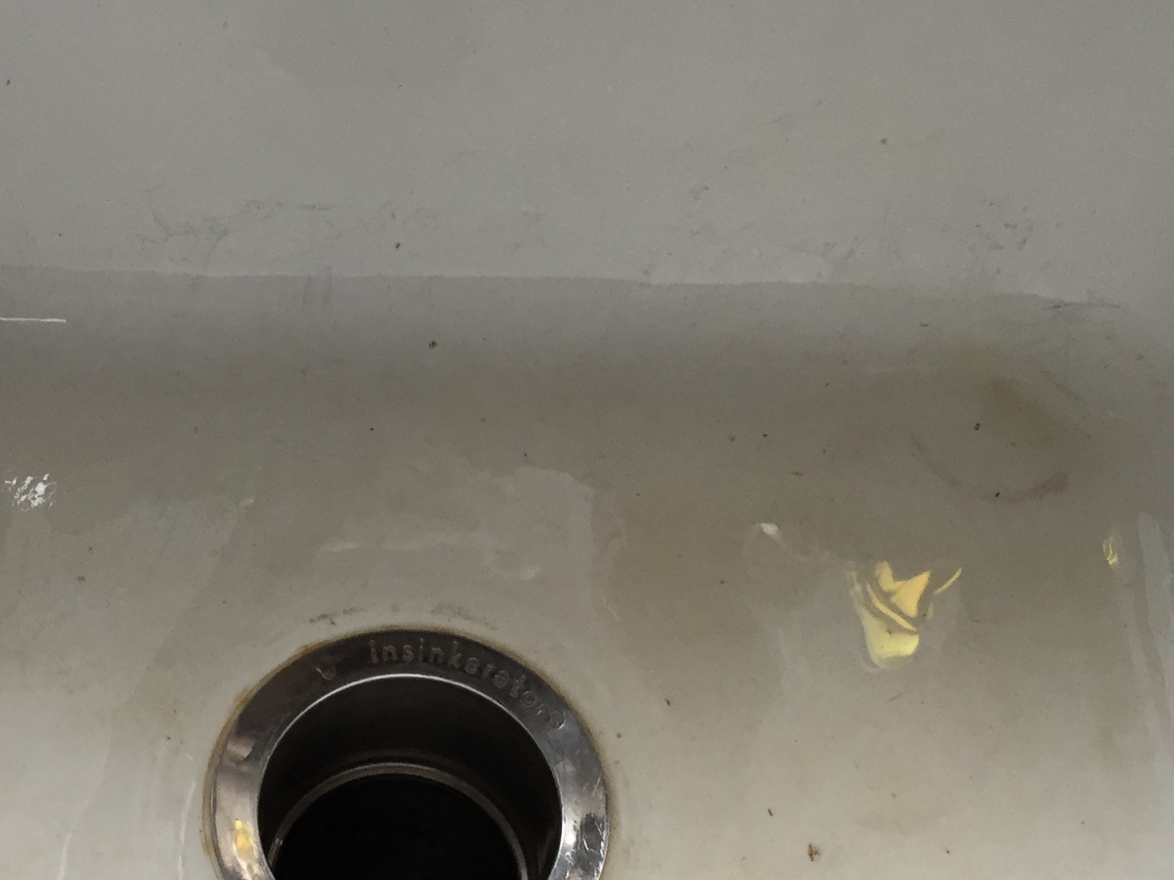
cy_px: 676
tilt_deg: -62.1
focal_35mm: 59
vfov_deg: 24.5
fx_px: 2001
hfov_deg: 32.3
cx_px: 336
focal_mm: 4.15
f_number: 2.2
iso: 32
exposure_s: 1/30
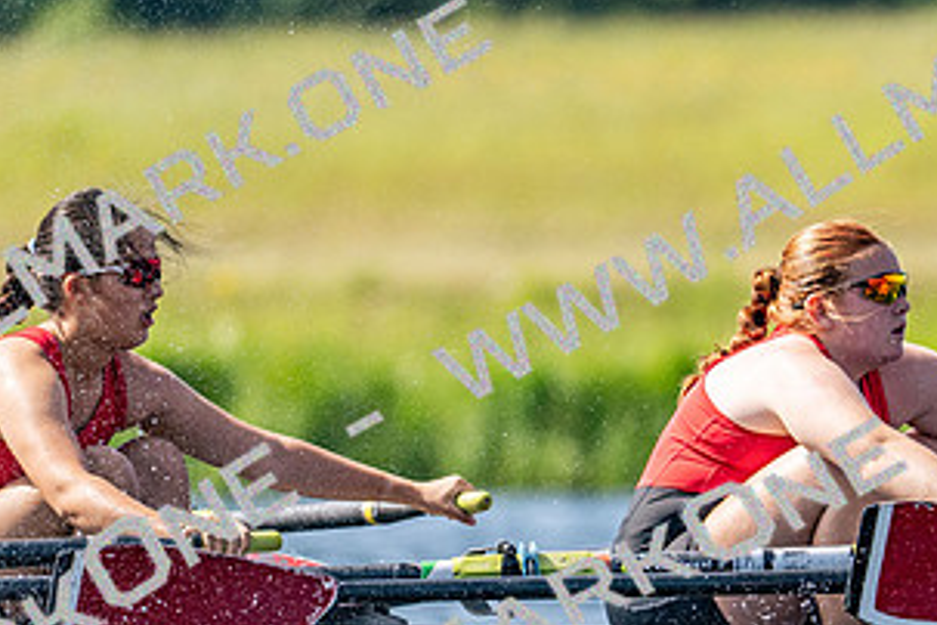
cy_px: 408
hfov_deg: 1.8
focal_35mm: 1149
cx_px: 813
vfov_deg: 1.2
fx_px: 29904
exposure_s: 1/2500
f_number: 4.5
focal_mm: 400
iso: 280
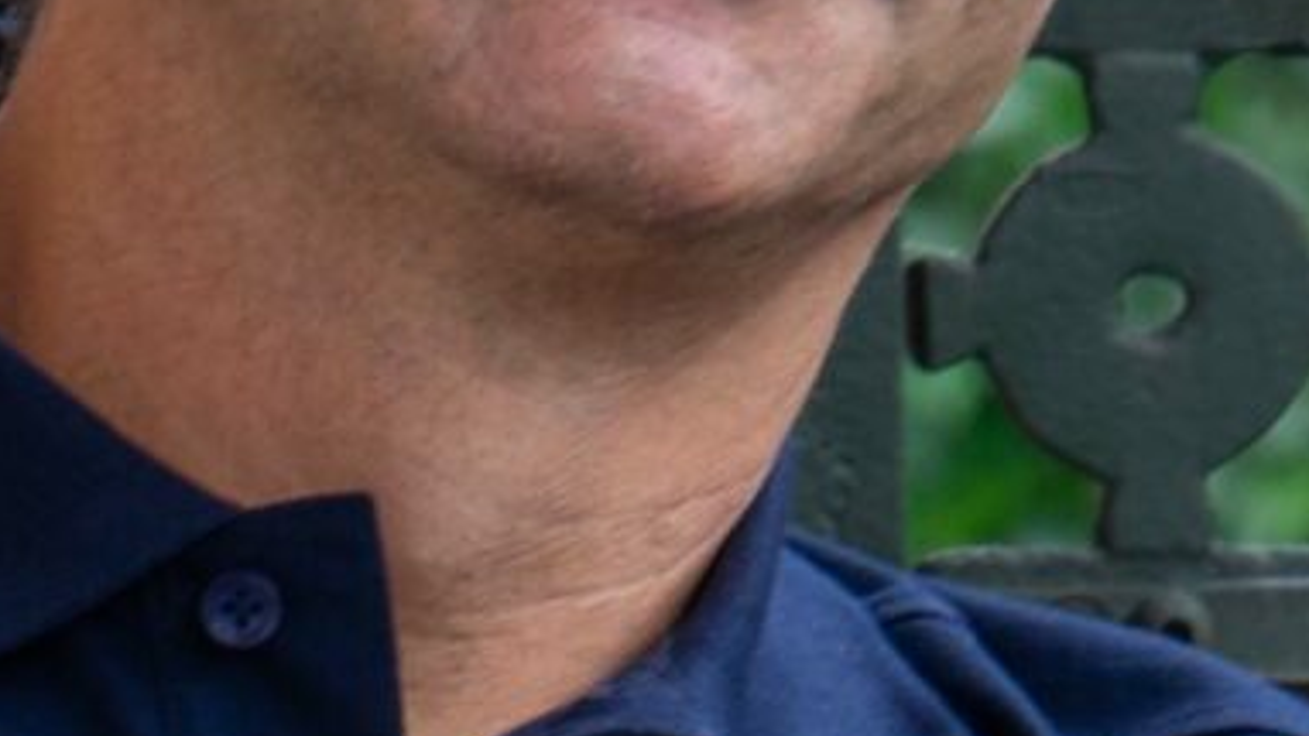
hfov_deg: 4.6
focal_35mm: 470
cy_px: 642
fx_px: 16316
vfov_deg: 2.6
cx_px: 1991
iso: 200
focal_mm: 67
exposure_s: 1/50
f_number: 5.6
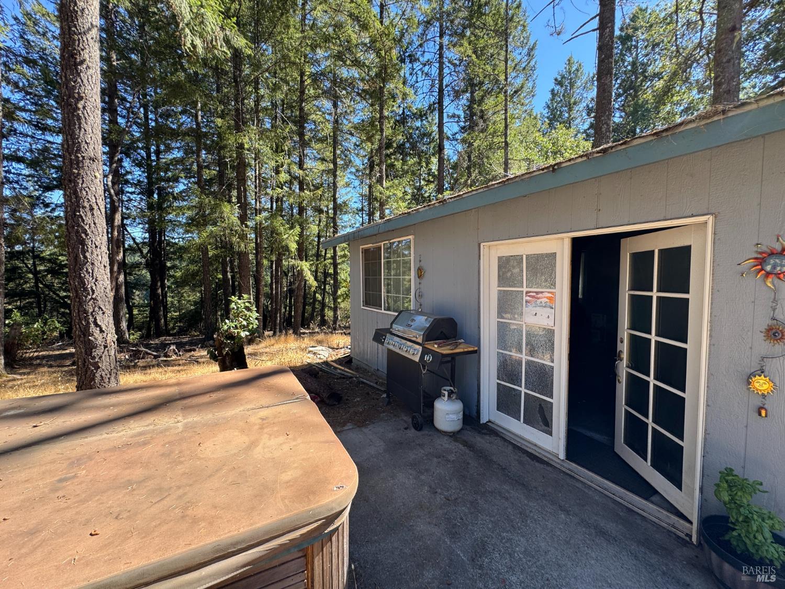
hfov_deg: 102.1
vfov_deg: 85.7
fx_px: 317
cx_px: 392
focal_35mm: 14
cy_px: 294
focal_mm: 2.22
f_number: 2.2
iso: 40
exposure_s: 1/221
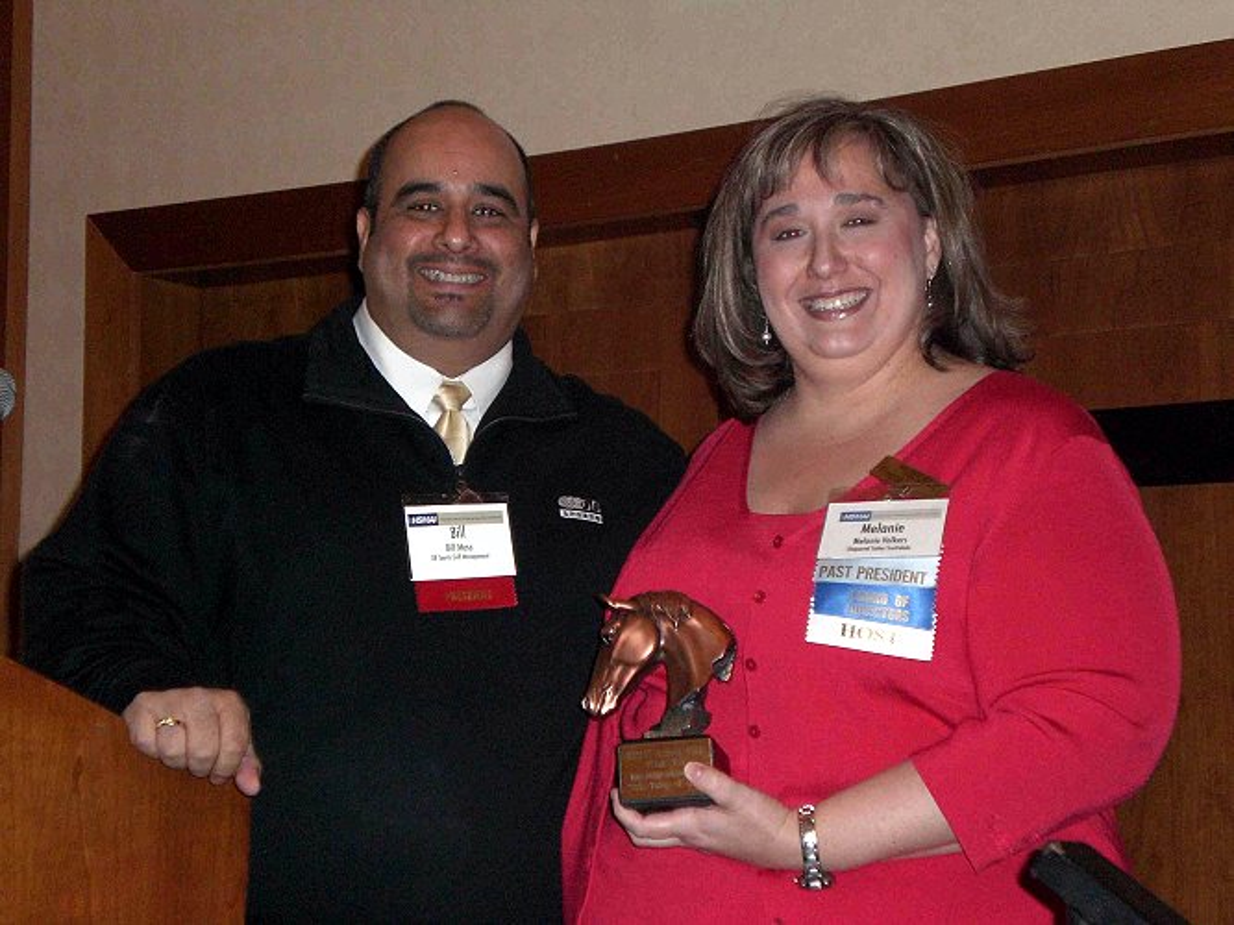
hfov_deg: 26.0
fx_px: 2673
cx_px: 617
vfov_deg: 19.6
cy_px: 462
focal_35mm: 75
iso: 200
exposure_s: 1/60
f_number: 4.5
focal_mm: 12.47
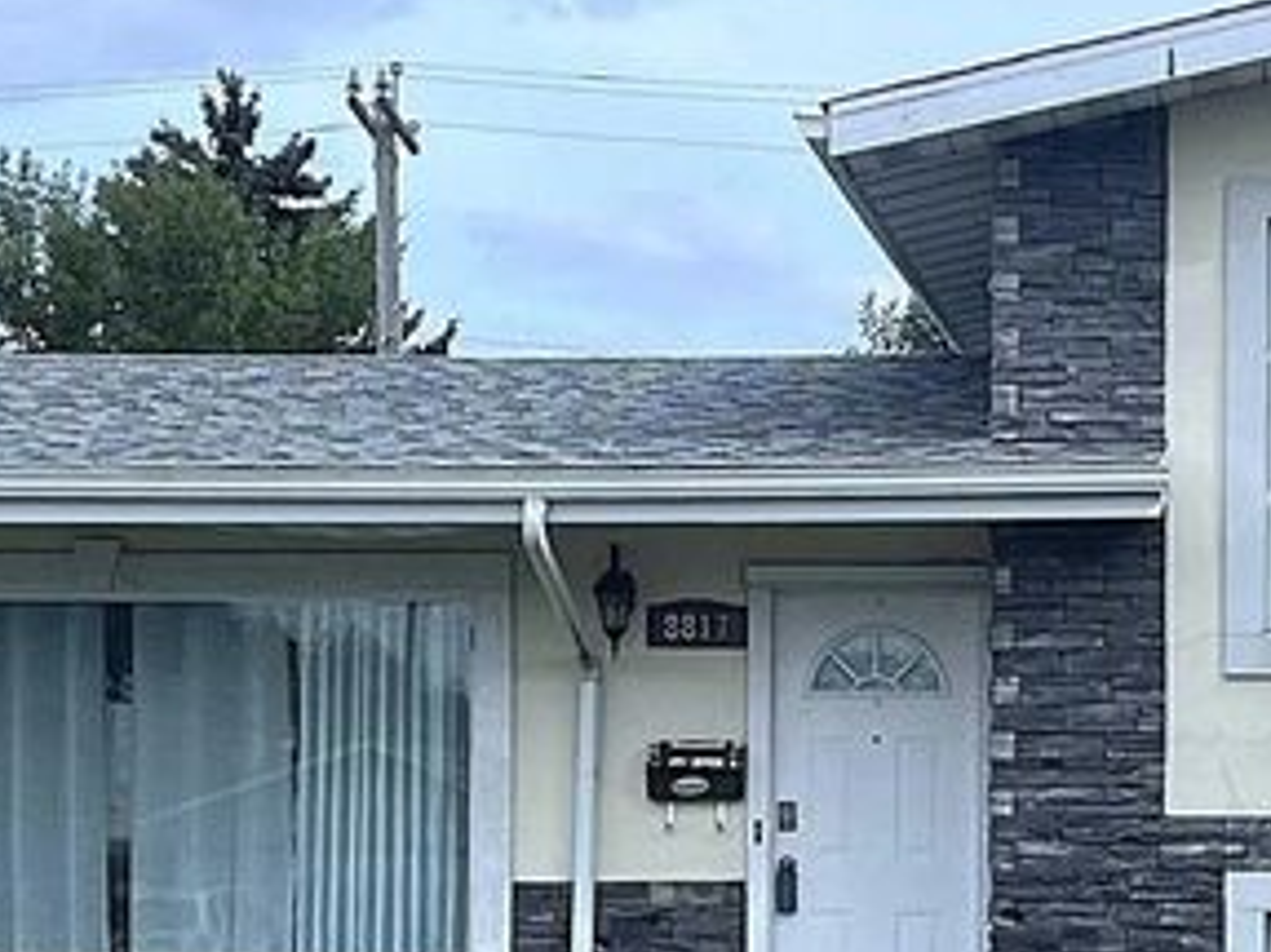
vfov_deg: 14.8
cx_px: 1103
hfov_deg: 19.3
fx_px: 3670
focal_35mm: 100
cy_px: 509
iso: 50
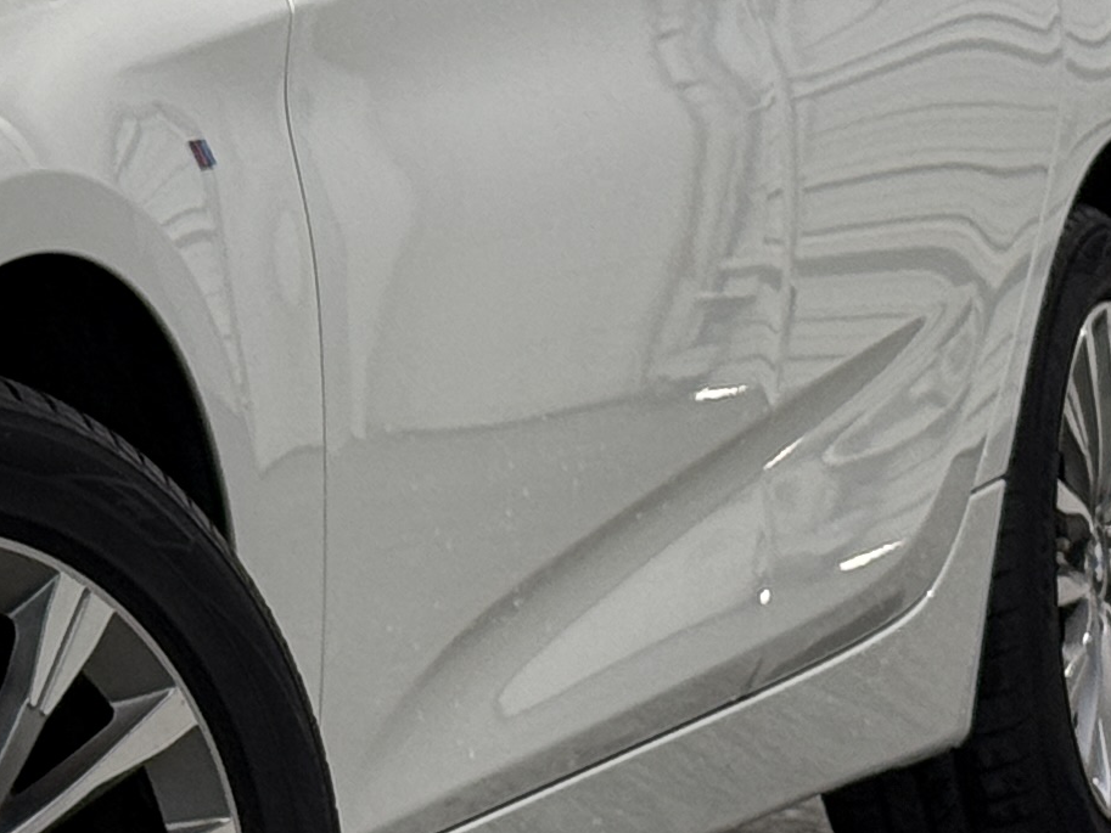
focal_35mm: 212
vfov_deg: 7.0
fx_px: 6805
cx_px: -880
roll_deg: +0.2
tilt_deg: +0.7
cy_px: -55
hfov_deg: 8.9
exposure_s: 1/60
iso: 64
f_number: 1.78
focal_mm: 6.76
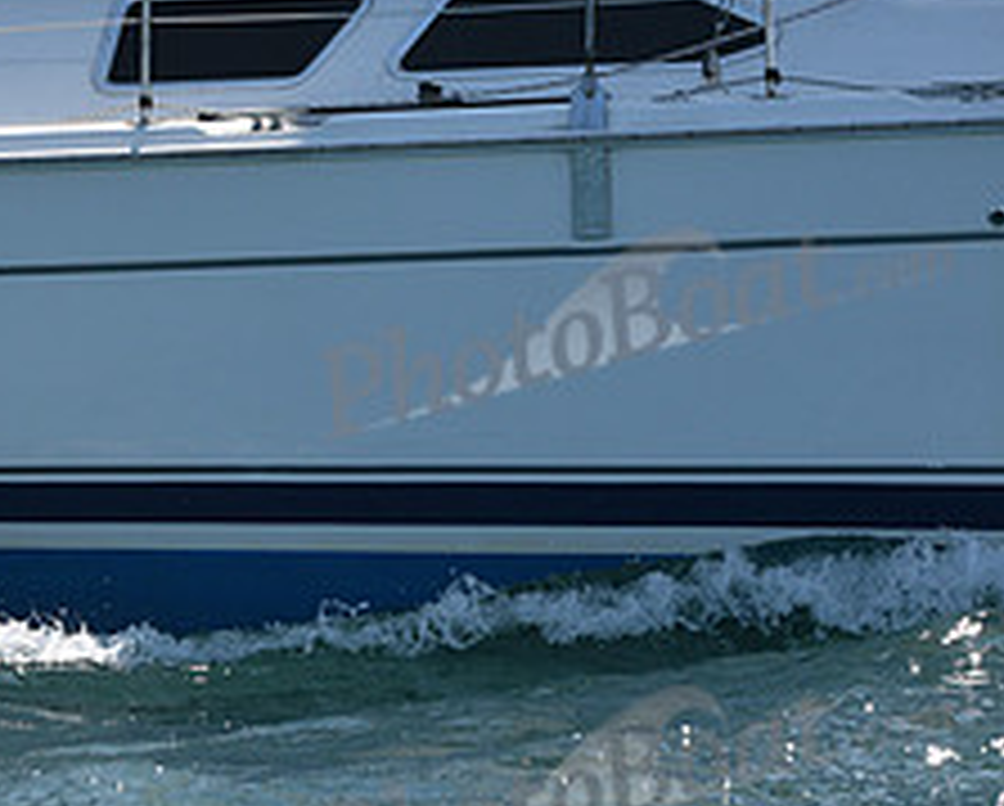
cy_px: 151
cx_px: 90
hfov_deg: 7.9
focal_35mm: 244
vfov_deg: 6.3
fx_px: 7260
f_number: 6.3
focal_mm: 100
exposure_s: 1/800
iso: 320
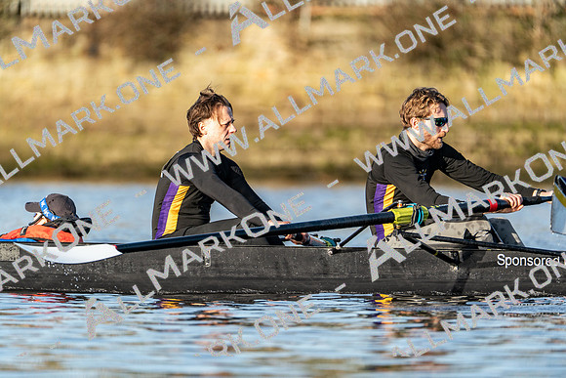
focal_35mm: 600
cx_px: 283
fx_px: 9435
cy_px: 189
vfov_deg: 2.3
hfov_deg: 3.4
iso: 800
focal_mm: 600
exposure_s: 1/2000
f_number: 6.3
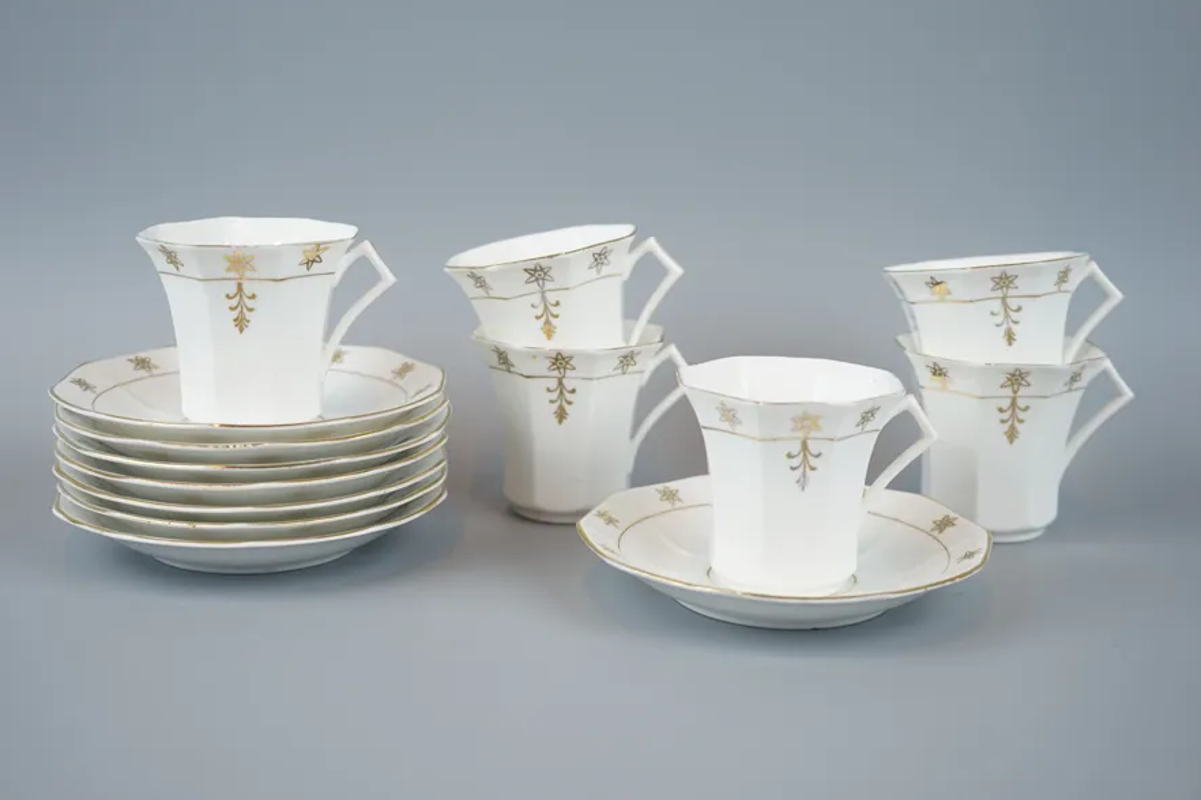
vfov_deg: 27.5
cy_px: 395
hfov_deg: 40.3
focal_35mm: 49
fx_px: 1635
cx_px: 590
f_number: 4.5
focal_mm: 48
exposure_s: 1/60
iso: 125
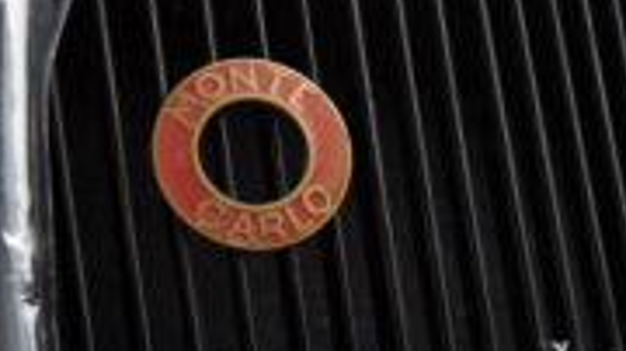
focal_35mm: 123
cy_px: 149
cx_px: 438
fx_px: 2040
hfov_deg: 17.4
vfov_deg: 9.8
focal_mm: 55
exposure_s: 1/4
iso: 100
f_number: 5.6
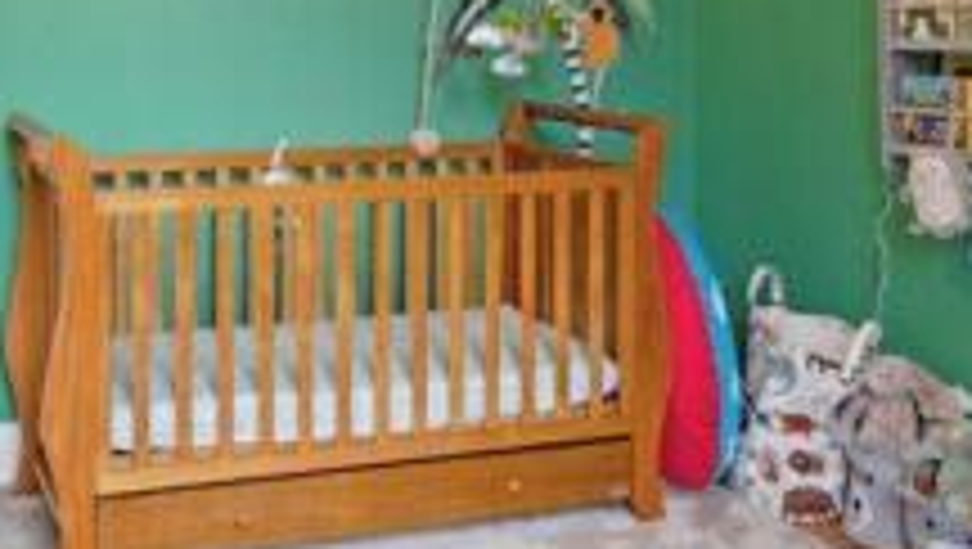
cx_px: 304
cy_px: 34
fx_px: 1393
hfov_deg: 37.9
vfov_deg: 21.7
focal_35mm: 54
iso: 400
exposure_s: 1/10
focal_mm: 16
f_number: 8
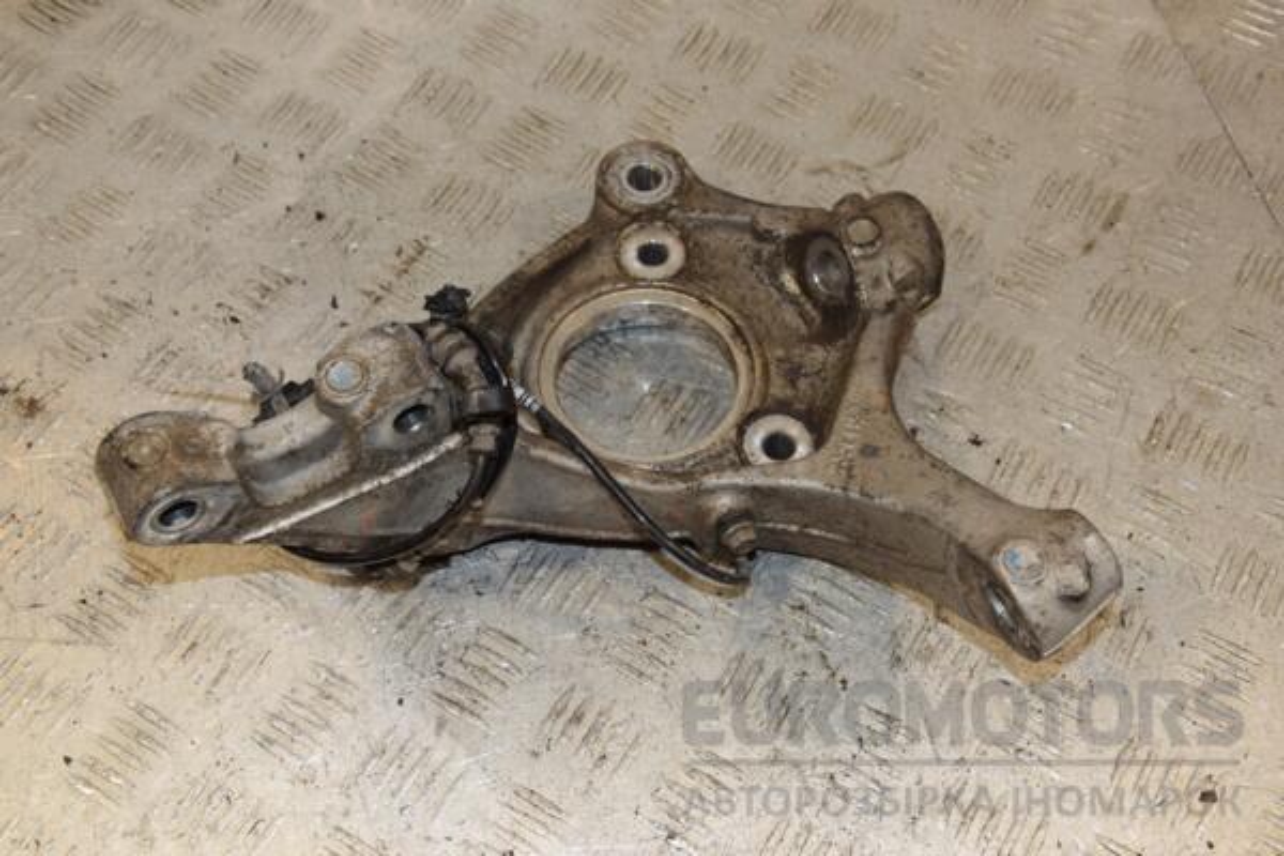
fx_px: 1712
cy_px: 428
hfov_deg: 41.1
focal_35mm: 48
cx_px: 642
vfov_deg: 28.1
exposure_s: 1/200
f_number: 8
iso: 800
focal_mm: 32
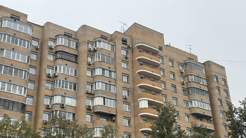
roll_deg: +2.4
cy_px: 93
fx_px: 346
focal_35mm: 53
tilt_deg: +26.0
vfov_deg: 22.5
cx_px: 124
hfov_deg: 39.2
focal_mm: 6.76
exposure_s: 1/588
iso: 64
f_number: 1.78
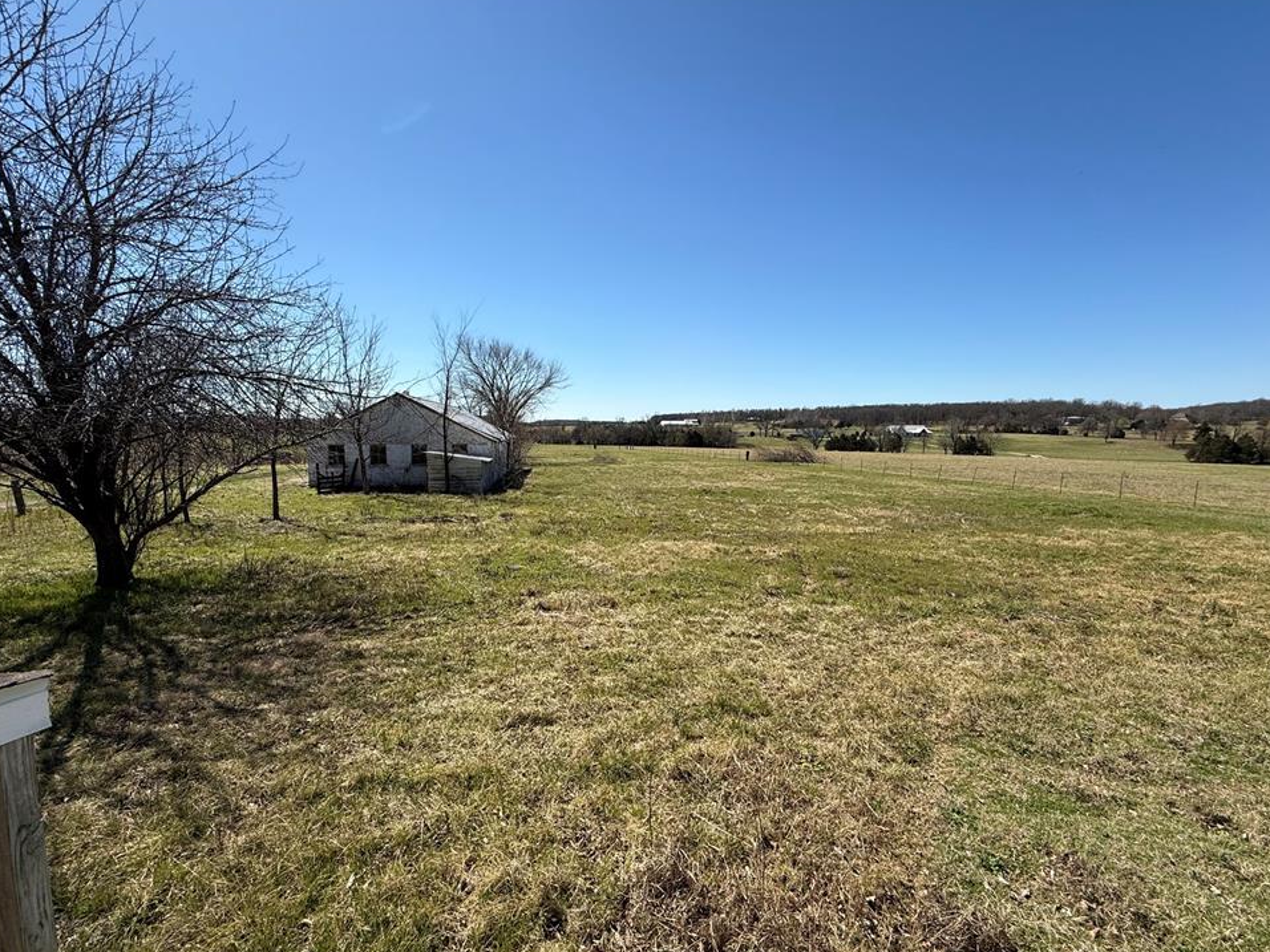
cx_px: 626
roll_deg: -0.3
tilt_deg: -6.6
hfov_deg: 98.2
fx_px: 550
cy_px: 495
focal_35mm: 15
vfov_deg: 81.7
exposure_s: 1/2410
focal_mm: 2.22
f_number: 2.2
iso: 50
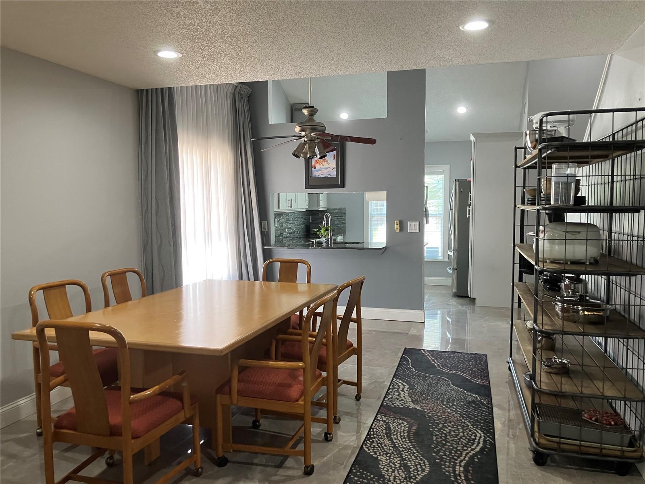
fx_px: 522
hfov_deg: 63.4
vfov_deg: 49.7
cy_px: 242
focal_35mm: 28
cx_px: 322
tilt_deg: -5.9
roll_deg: +0.6
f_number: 1.8
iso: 100
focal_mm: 3.99
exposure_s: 1/60
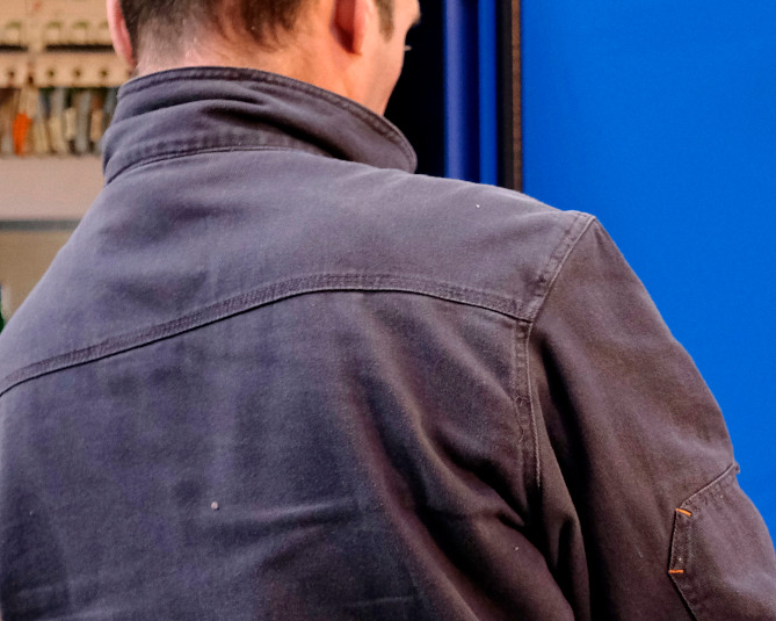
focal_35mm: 466
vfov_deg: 3.3
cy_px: 472
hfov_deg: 4.2
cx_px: 660
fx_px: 10701
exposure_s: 1/125
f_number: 2.8
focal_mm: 110.6
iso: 1600
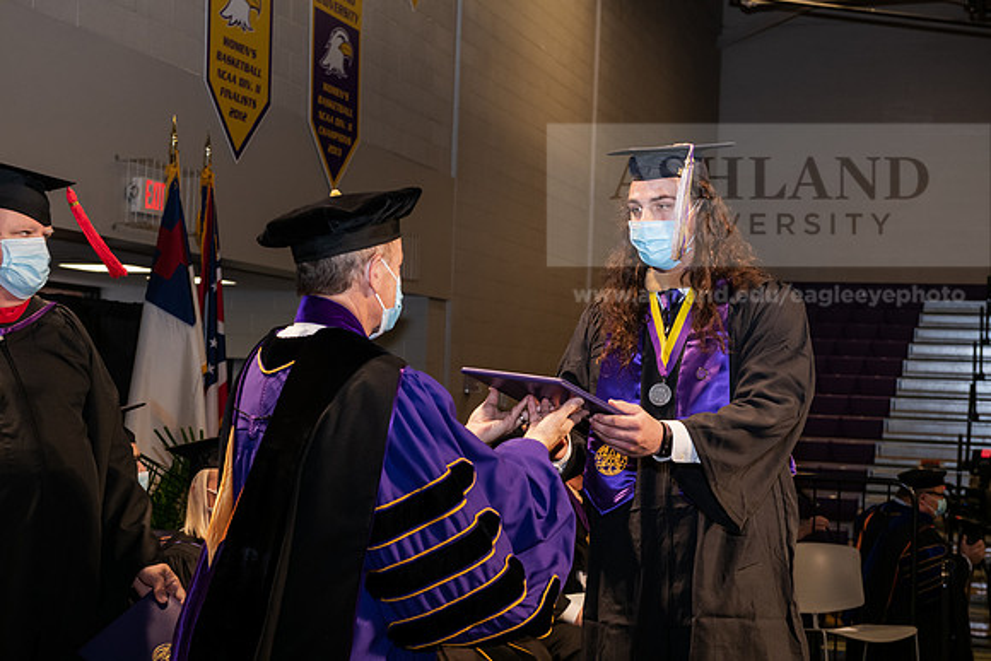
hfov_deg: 32.4
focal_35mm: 62
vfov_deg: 21.9
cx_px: 496
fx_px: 1707
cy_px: 330
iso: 1600
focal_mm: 62
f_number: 6.3
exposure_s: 1/200
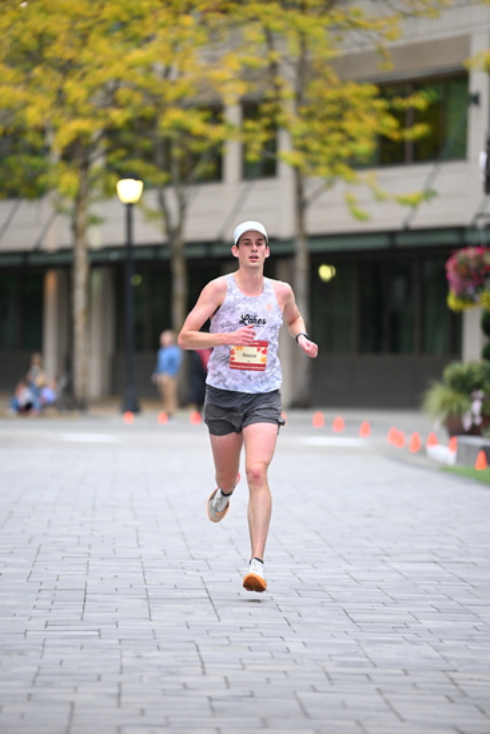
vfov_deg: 10.3
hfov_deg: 6.9
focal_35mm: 200
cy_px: 367
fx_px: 4080
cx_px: 245
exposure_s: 1/800
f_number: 2.8
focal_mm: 200
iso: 1600
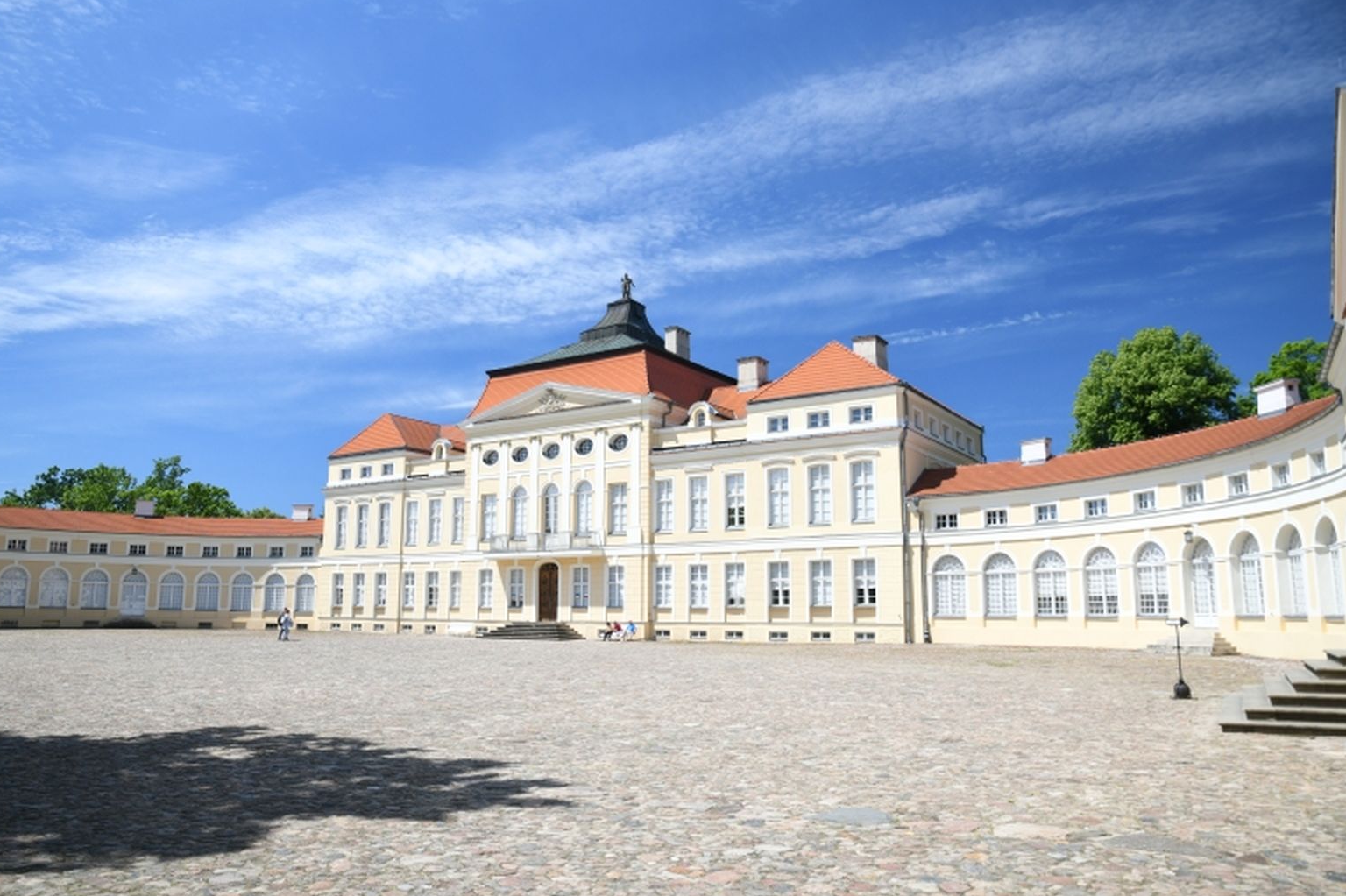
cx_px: 648
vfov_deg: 51.3
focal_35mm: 25
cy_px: 456
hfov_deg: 71.5
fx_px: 934
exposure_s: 1/320
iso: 400
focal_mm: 24
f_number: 7.1
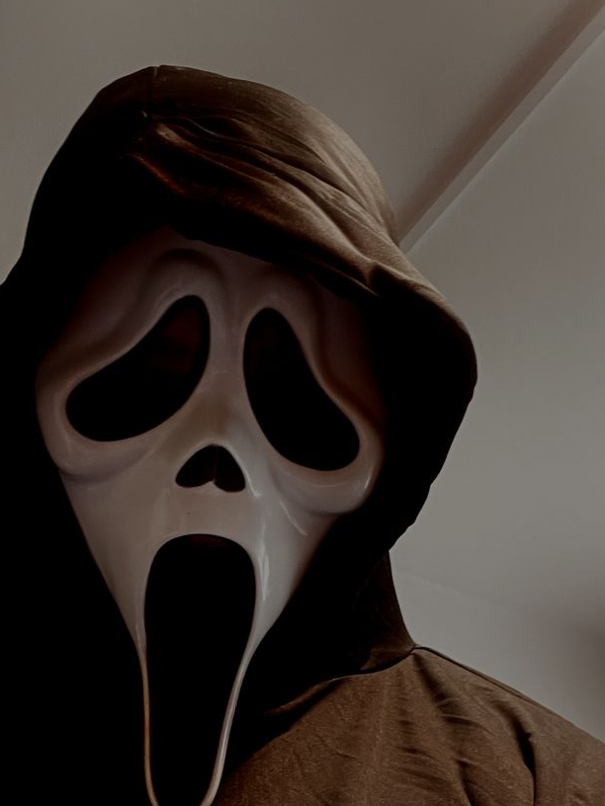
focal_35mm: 49
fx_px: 1142
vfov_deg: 37.8
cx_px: 197
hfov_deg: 29.4
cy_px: 621
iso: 400
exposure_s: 1/48
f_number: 2.2
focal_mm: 2.71
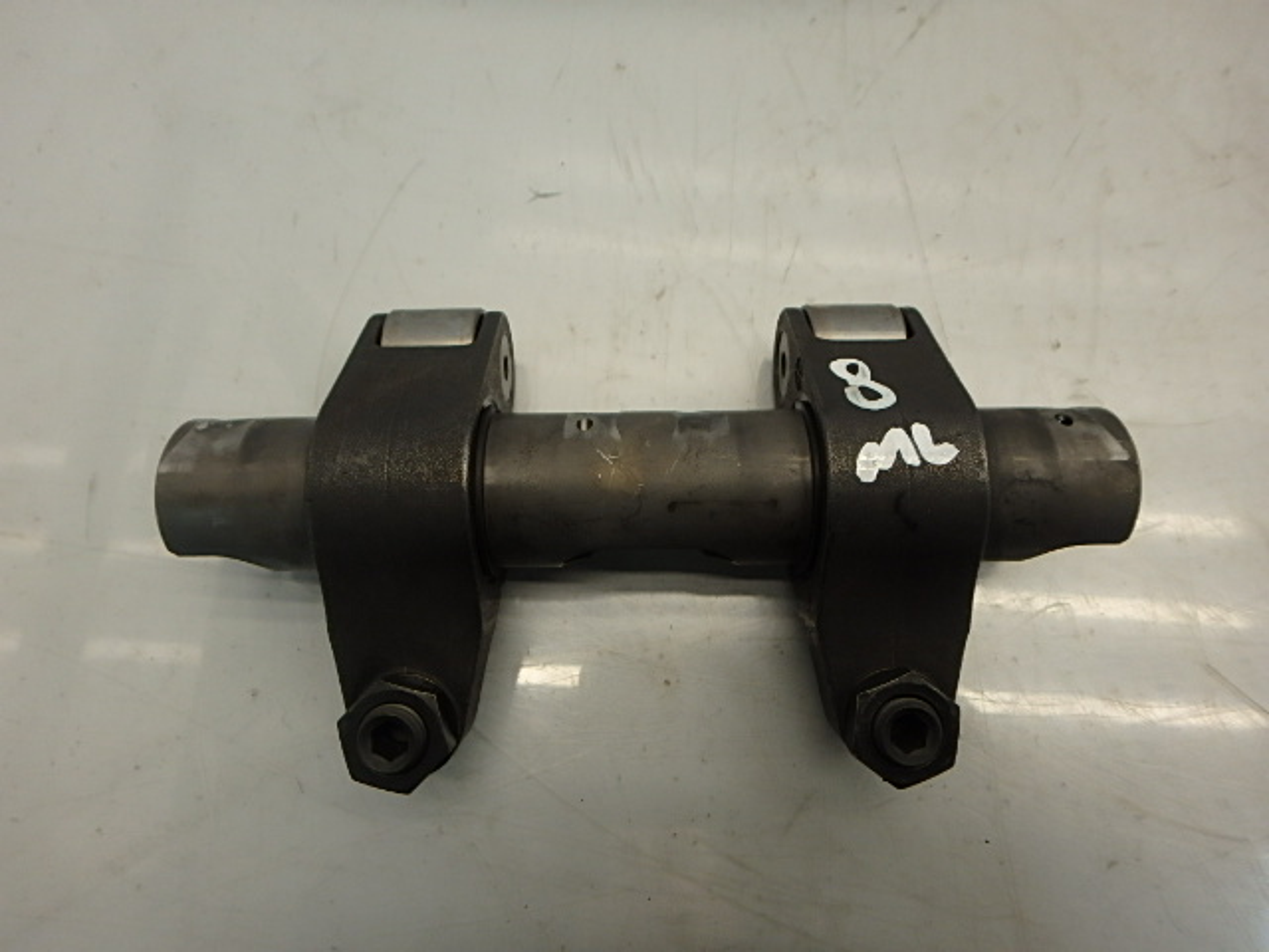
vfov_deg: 63.4
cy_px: 476
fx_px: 770
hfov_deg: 79.0
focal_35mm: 21
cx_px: 634
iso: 200
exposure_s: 1/60
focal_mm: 3.7
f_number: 3.5
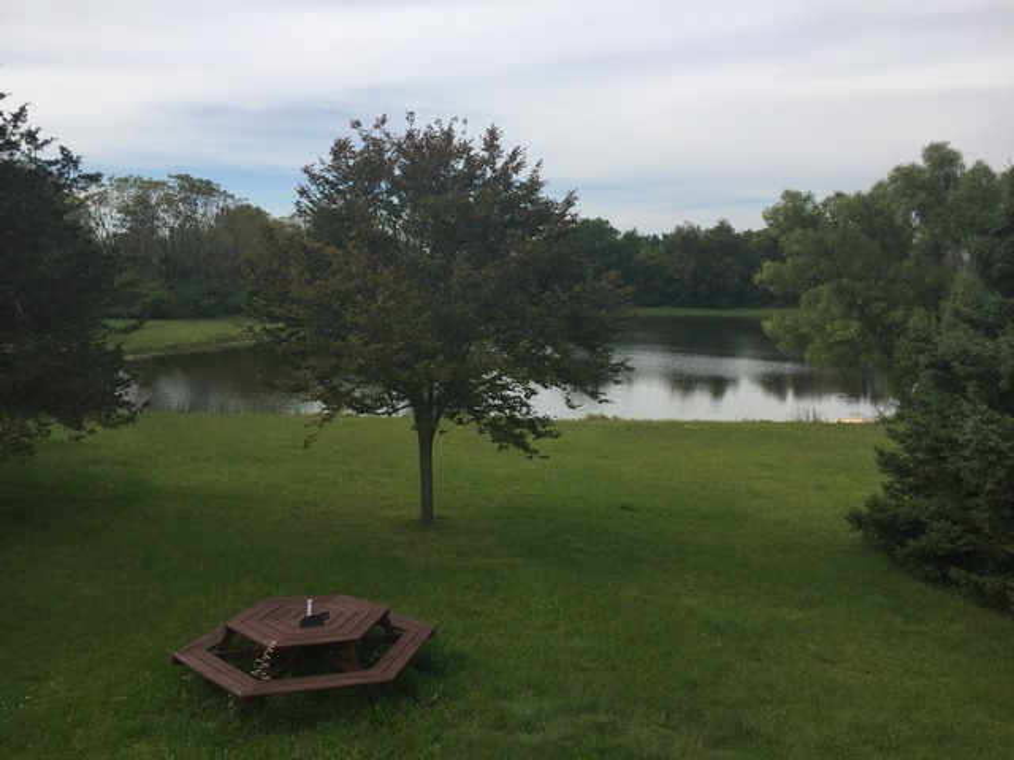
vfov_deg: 48.2
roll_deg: -1.1
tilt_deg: -8.9
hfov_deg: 61.7
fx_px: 849
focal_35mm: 29
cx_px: 507
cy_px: 380
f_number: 2.2
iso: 32
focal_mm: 4.15
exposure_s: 1/1980
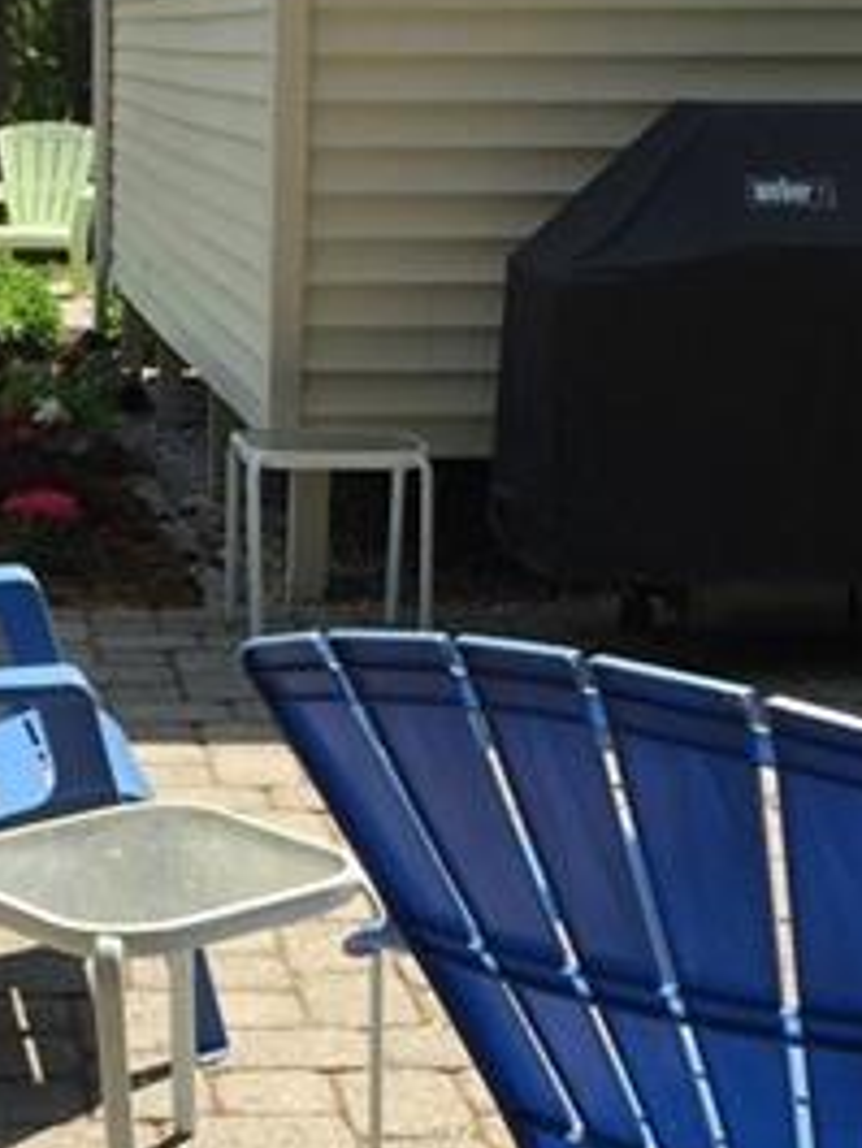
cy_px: 914
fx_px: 2787
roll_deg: +0.1
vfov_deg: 23.0
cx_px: 52
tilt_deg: -17.3
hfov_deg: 17.3
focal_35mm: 84
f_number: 2.2
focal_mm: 4.15
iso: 32
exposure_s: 1/1364
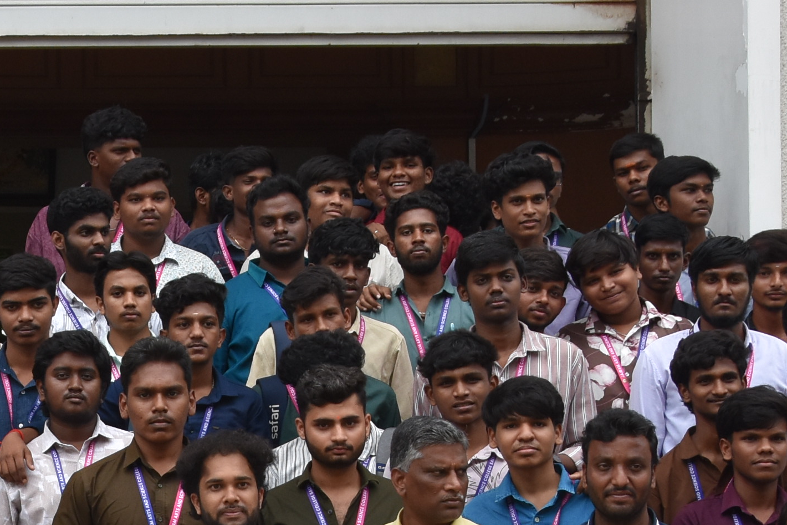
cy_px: 481
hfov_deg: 15.1
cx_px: -64
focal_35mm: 133
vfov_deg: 10.3
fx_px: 2908
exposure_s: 1/500
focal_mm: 28
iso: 450
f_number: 8
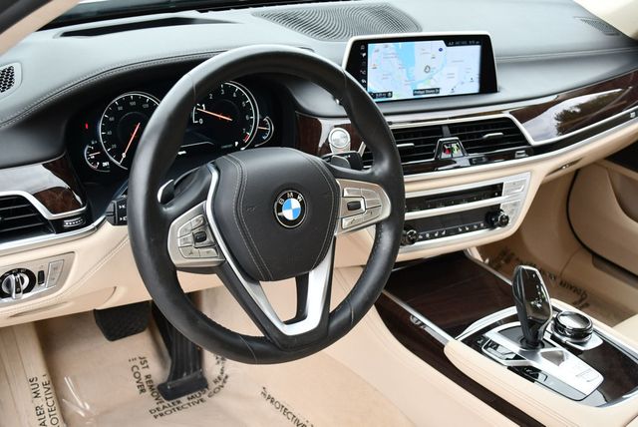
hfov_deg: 44.5
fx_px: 780
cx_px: 319
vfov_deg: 30.6
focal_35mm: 44
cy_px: 214
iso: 560
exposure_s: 1/250
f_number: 4
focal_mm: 22
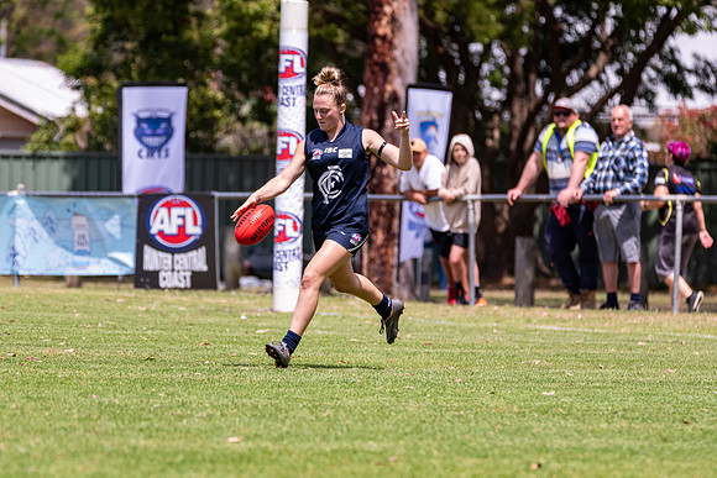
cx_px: 345
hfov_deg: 6.0
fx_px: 6877
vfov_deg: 4.0
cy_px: 252
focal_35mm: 345
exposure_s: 1/3200
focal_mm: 300
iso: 800
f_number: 6.3
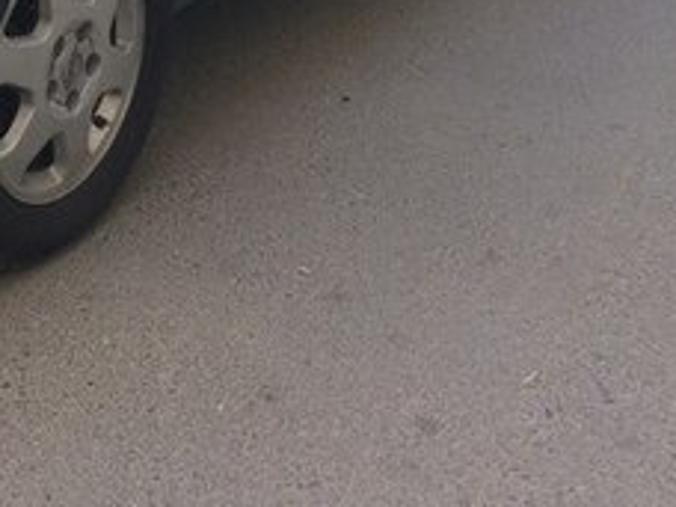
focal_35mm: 84
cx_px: 122
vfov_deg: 16.5
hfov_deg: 22.9
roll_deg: +0.4
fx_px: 1640
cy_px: -182
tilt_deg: -16.7
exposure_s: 1/232
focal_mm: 4.15
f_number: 2.2
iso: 32
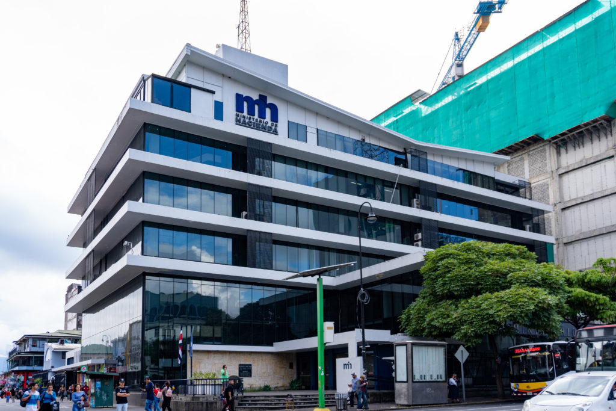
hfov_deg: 64.5
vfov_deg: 45.7
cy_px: 206
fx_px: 488
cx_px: 308
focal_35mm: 28
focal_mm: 19
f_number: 4.5
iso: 100
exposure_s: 1/320
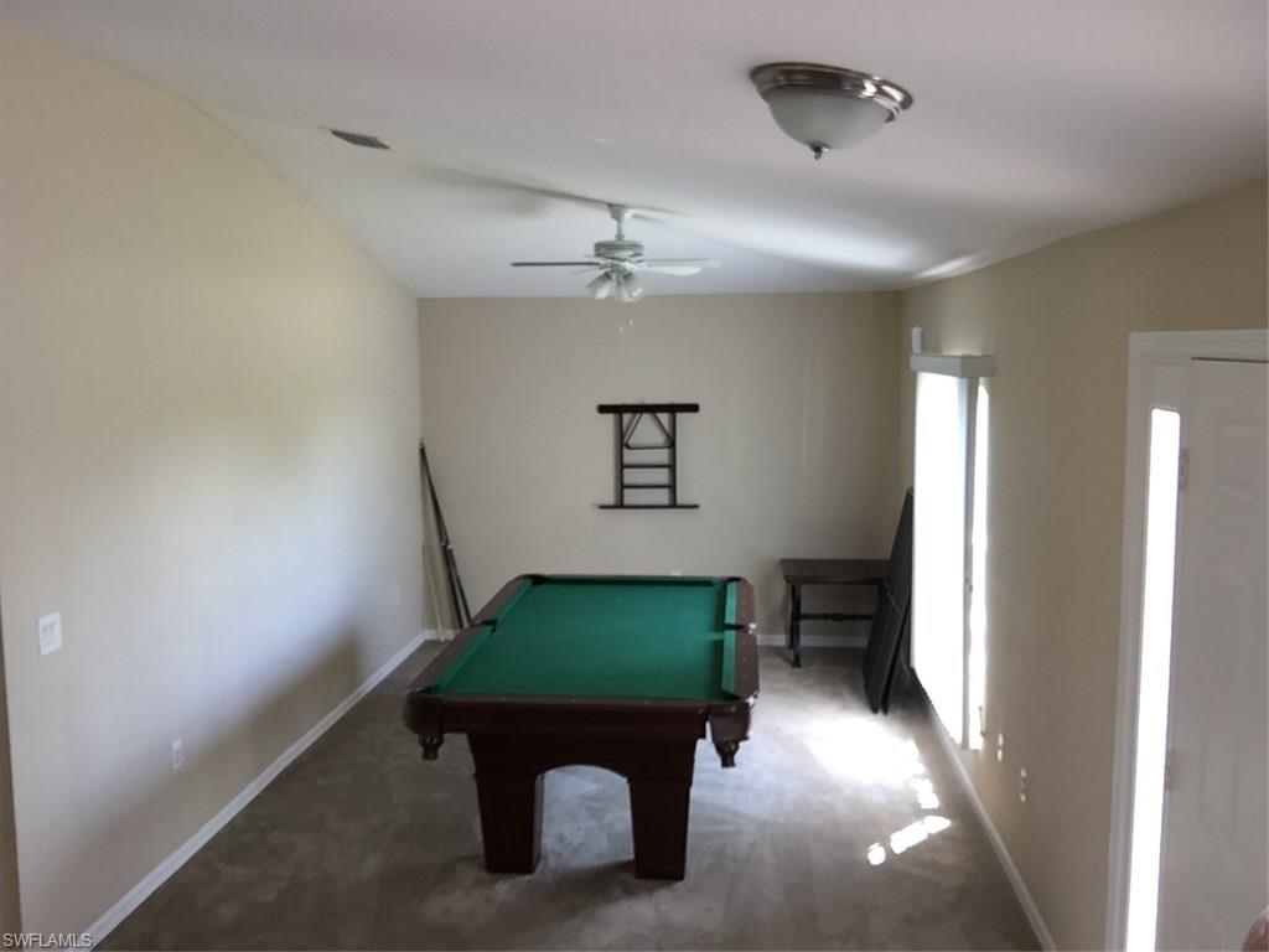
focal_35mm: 31
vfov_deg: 45.4
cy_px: 476
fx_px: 1136
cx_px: 634
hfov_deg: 58.4
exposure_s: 1/30
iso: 40
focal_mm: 2.65
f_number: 2.2
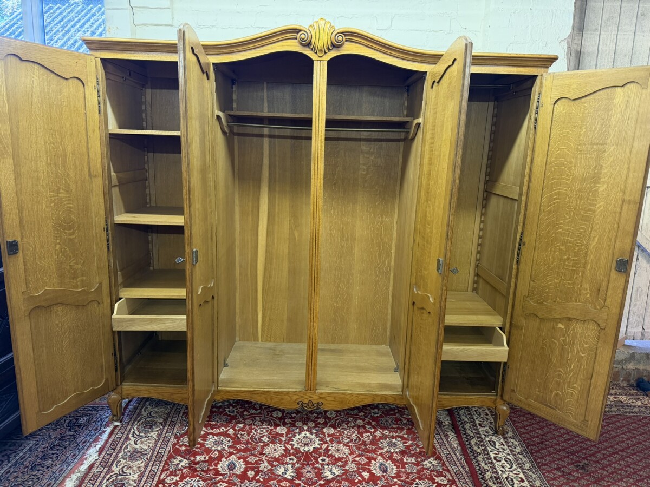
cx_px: 325
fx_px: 451
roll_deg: -0.8
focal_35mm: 24
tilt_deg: -10.9
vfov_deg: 56.8
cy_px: 244
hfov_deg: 71.6
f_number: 1.78
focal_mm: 6.76
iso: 400
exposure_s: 1/50
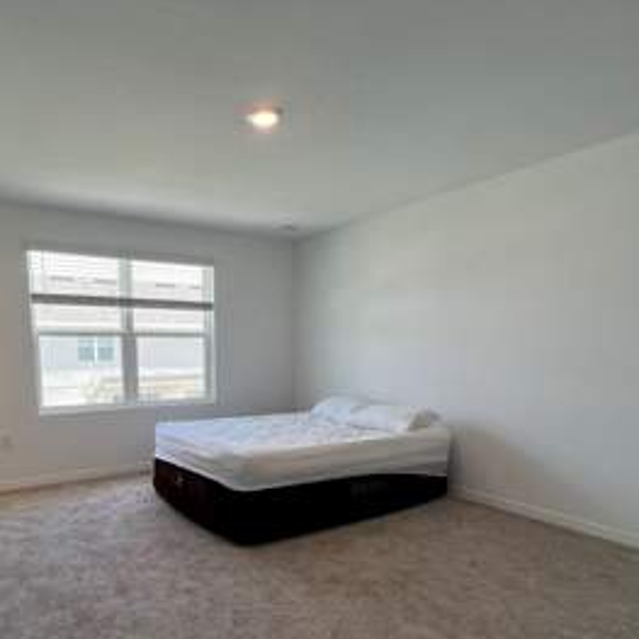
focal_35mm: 21
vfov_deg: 70.5
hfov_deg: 70.8
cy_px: 415
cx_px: 233
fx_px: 439
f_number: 1.8
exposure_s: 1/120
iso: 50
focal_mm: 1.57
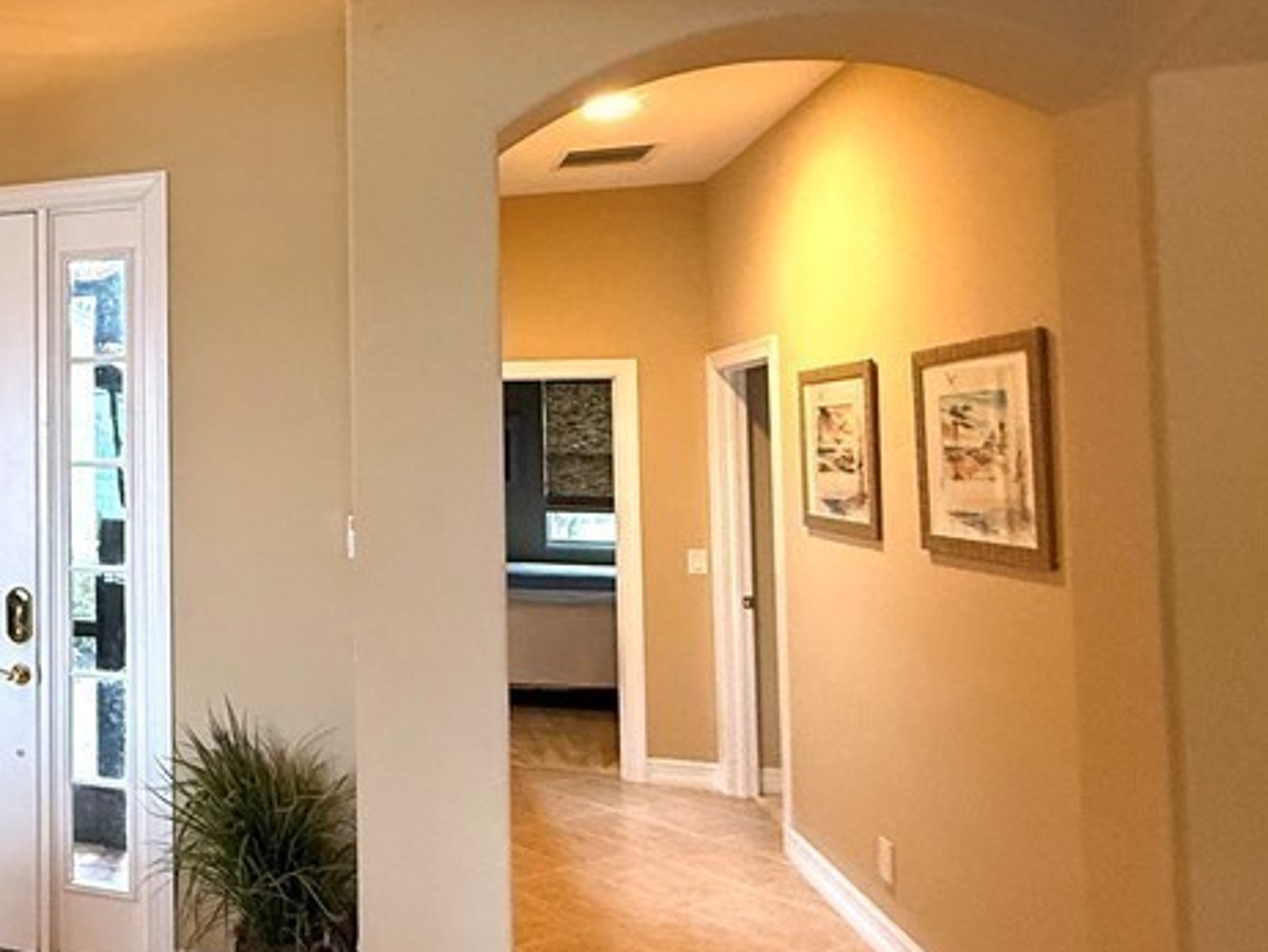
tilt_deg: +2.7
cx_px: -69
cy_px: 398
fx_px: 1136
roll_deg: -0.2
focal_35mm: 31
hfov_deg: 46.2
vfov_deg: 45.3
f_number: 2.2
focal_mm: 2.22
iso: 400
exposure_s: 1/60
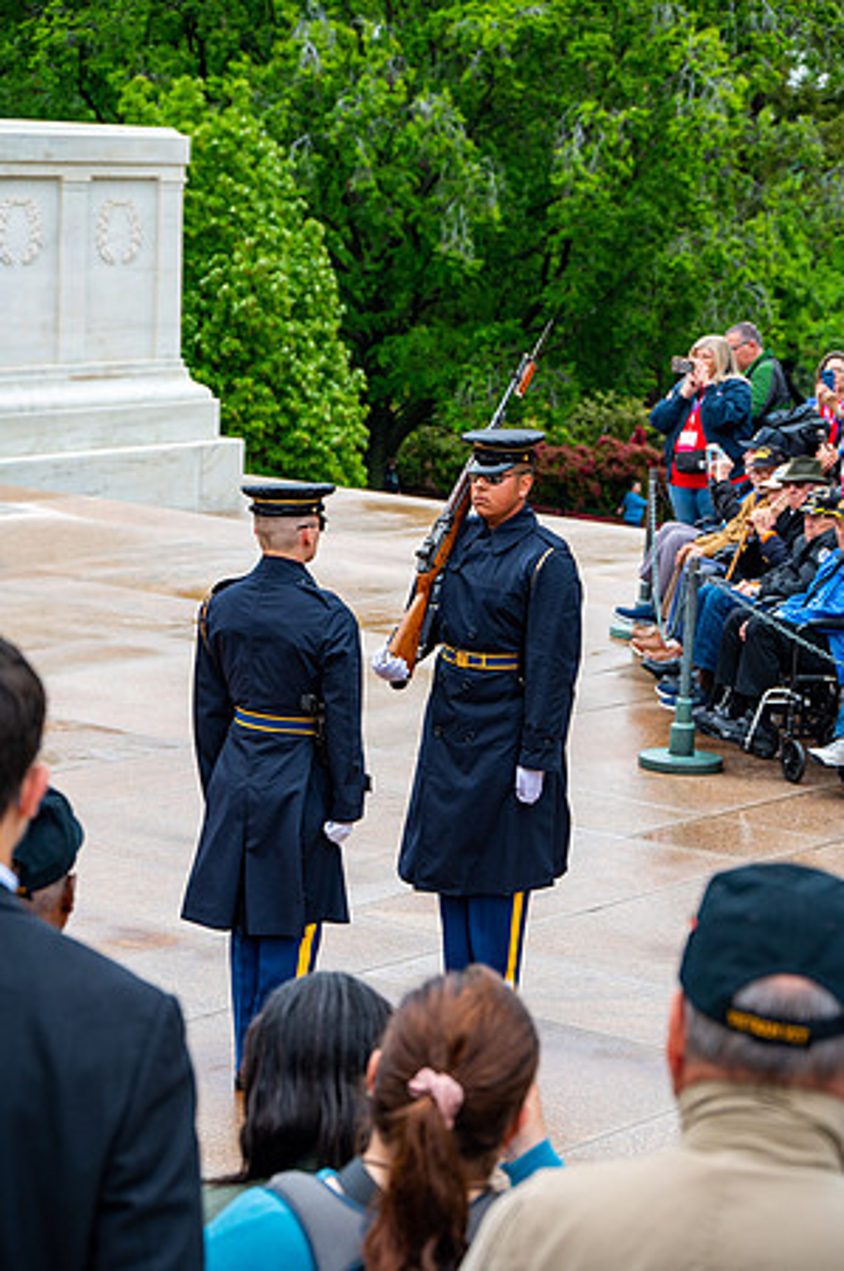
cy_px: 636
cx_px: 422
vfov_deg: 22.9
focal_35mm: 89
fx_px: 3137
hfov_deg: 15.3
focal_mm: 89
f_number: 6.3
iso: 180
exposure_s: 1/100
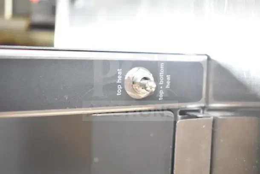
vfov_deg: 29.9
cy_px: 87
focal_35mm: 45
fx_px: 325
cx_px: 130
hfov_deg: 43.6
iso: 3600
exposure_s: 1/50
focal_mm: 30
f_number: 4.2
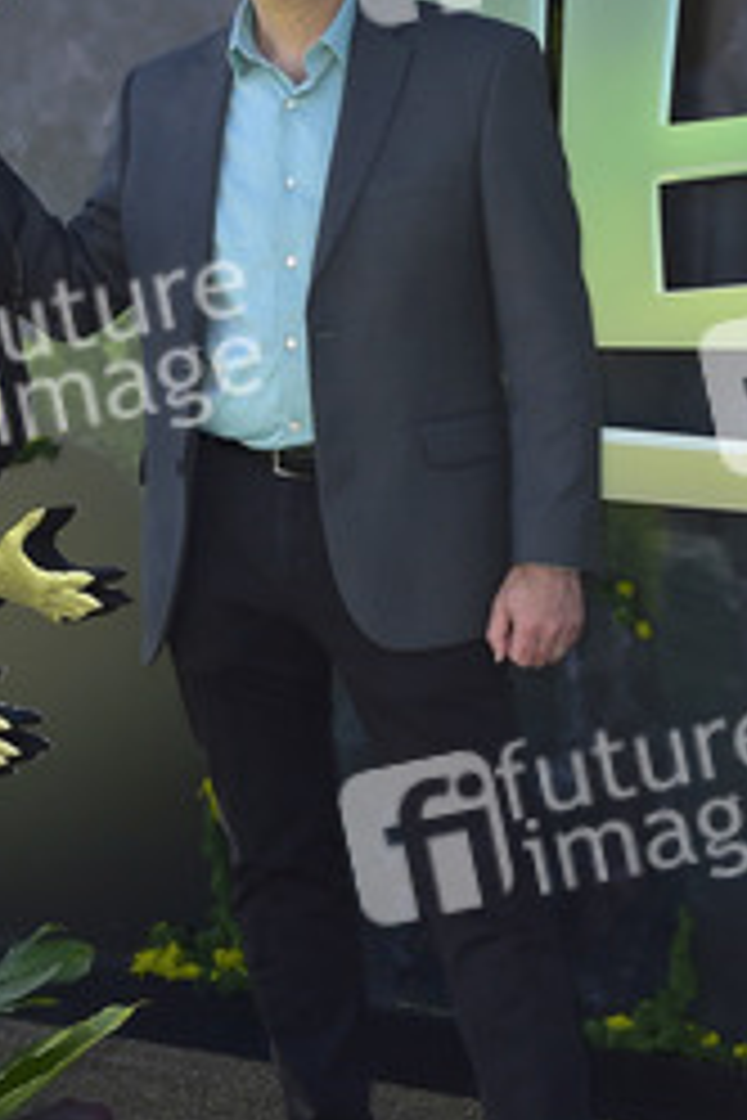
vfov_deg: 26.3
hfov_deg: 17.6
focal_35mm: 77
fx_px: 2396
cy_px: 594
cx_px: 164
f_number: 7.1
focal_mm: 48
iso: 125
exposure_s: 1/250
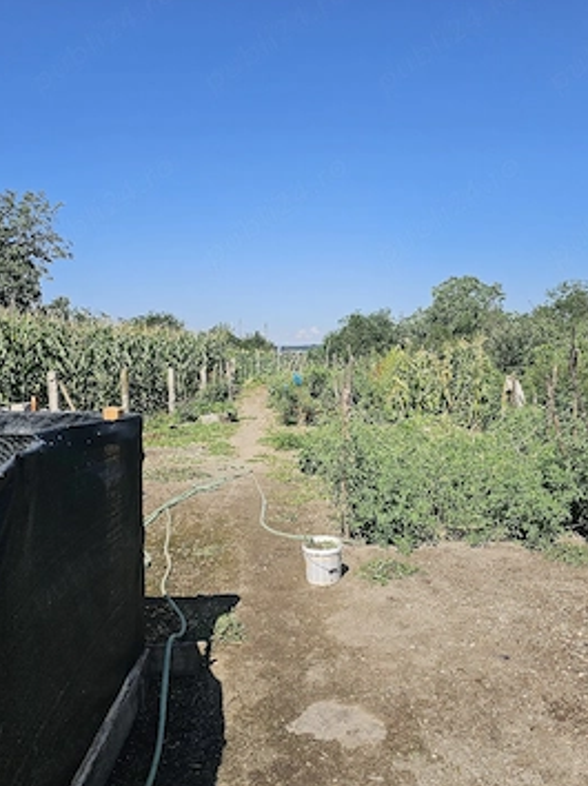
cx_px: 320
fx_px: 590
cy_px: 411
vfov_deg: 67.3
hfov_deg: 52.9
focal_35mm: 26
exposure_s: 1/909
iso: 10
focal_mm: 6.3
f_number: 1.7
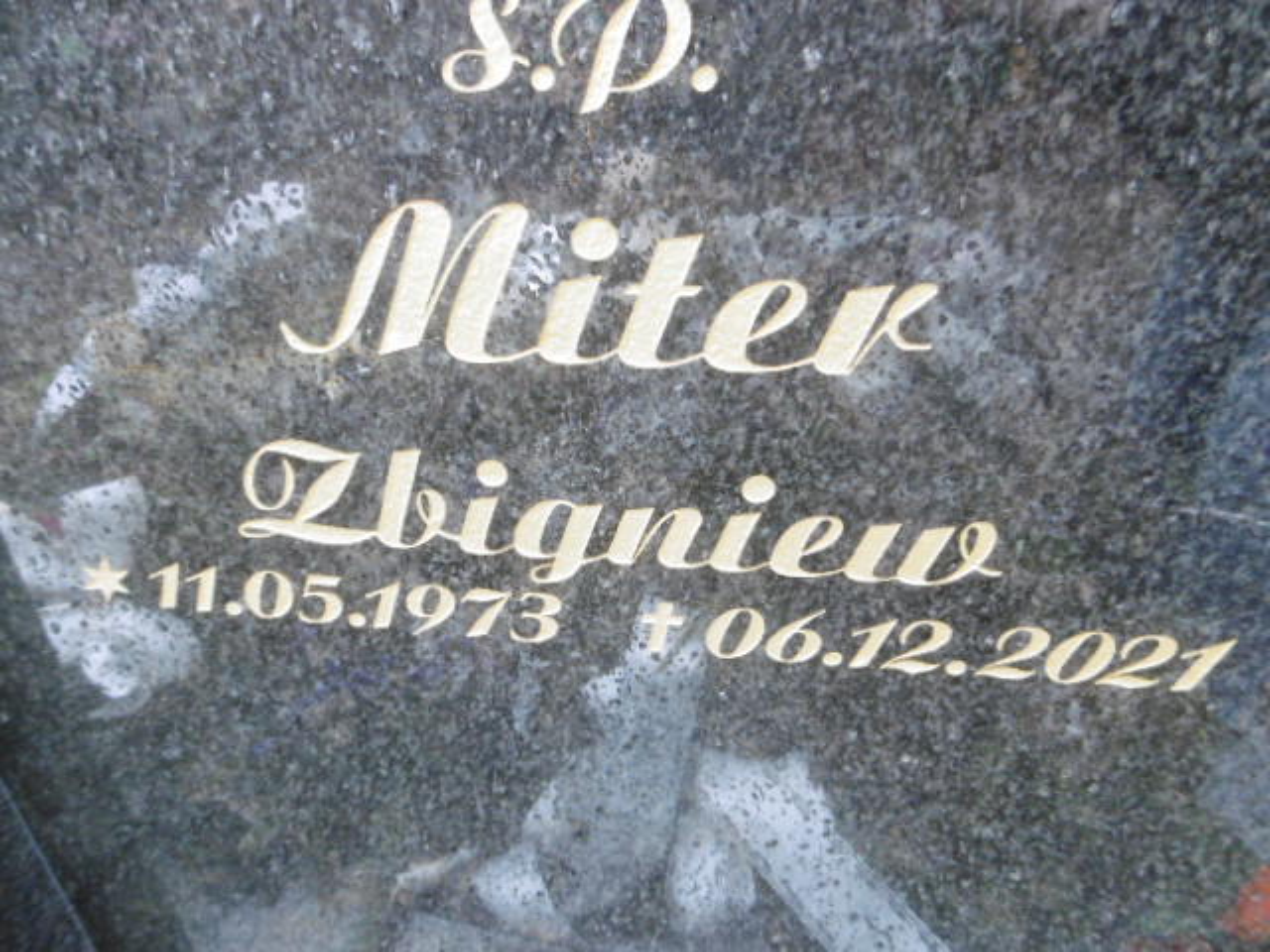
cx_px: 635
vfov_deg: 56.8
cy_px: 476
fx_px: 881
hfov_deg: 71.6
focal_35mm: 24
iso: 400
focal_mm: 4.3
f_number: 3.1
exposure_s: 1/15
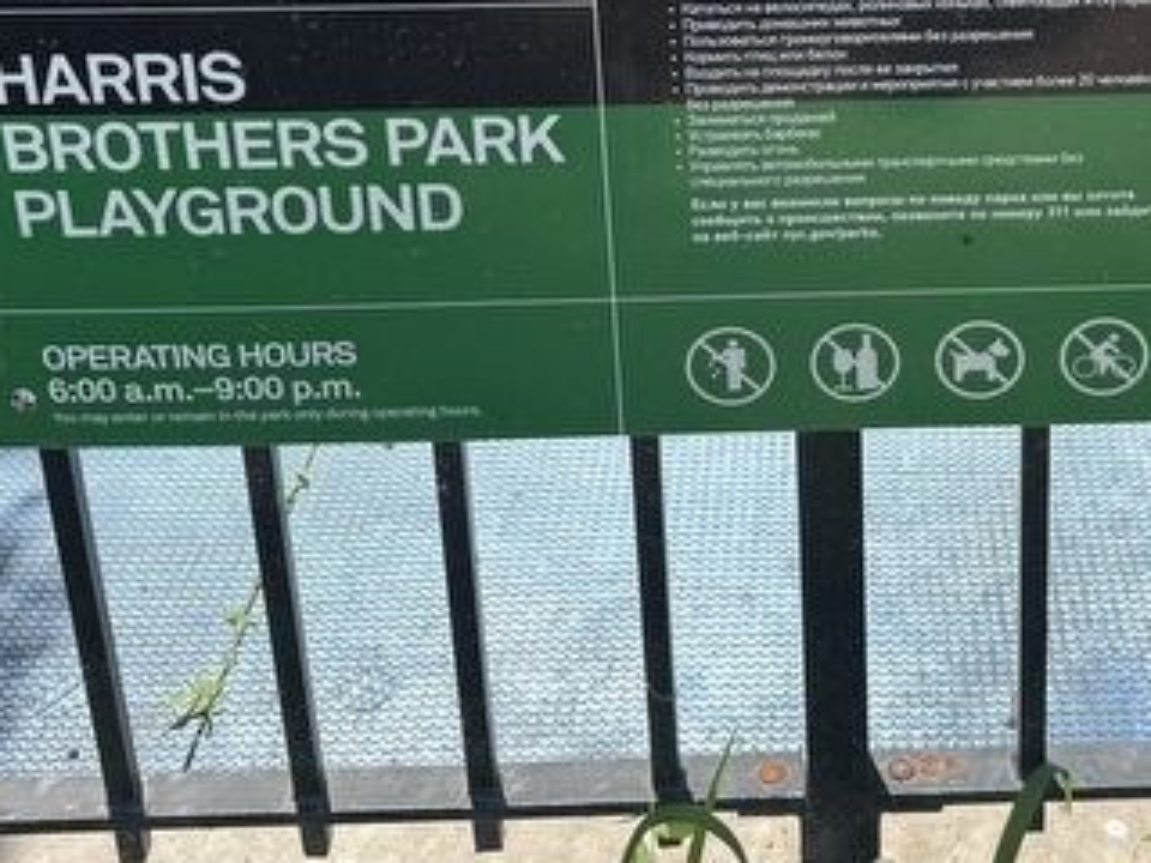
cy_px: -68
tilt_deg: -22.4
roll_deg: +0.9
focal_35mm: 60
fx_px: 1995
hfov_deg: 31.5
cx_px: 878
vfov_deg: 23.1
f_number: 1.78
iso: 80
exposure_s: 1/2000
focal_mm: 6.76
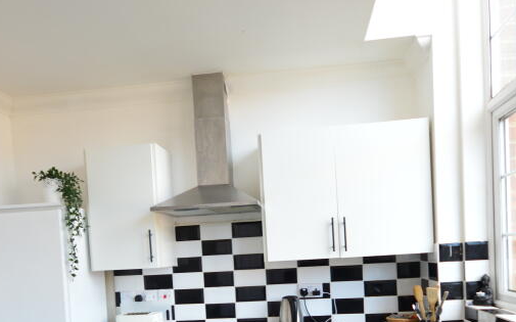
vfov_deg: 38.5
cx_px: 247
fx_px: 436
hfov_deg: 61.2
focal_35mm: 31
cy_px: 273
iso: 100
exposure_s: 1/20
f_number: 4
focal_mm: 10
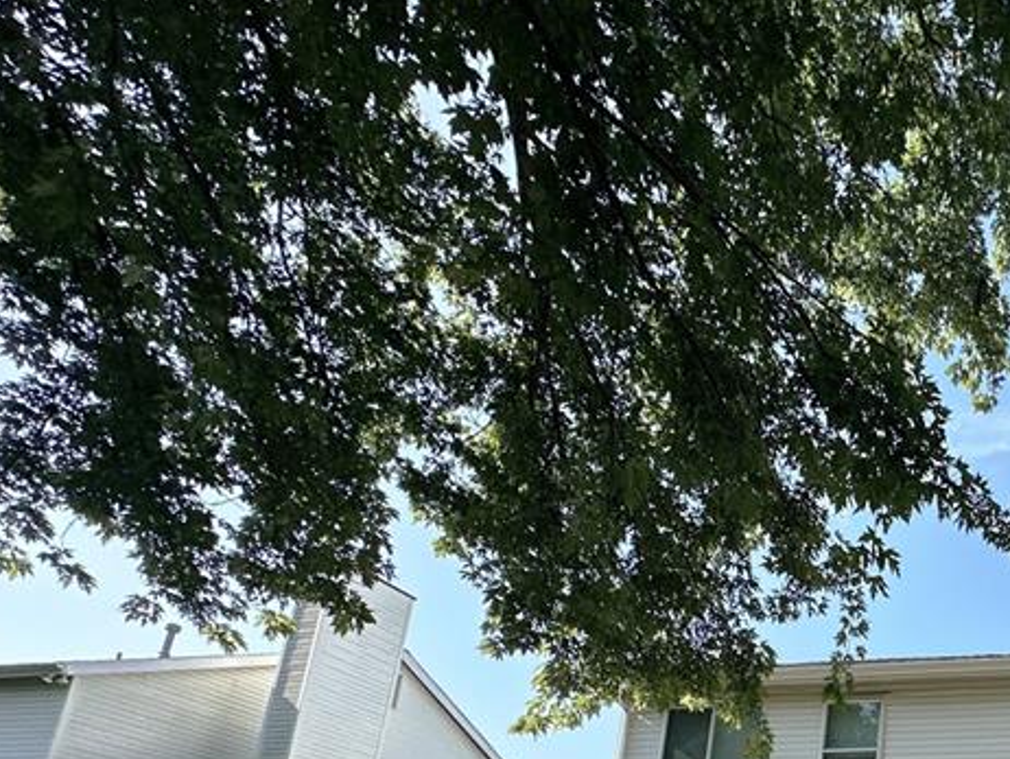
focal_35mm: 31
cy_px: 820
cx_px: 1102
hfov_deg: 44.8
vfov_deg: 38.3
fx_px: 905
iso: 50
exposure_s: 1/1208
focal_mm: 2.22
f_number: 2.2
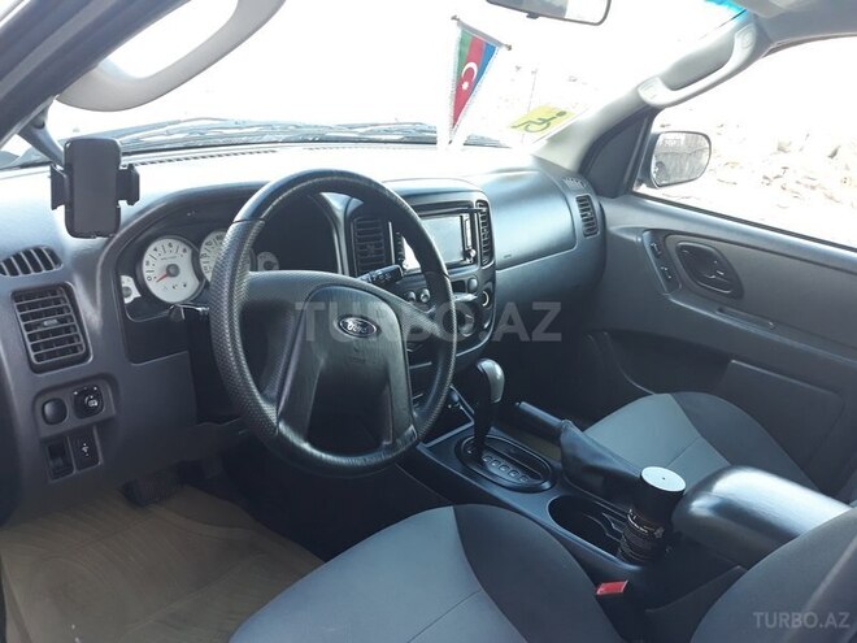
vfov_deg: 51.4
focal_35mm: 27
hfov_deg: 65.3
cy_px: 322
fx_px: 668
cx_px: 428
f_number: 1.7
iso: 160
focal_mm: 3.71
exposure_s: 1/50
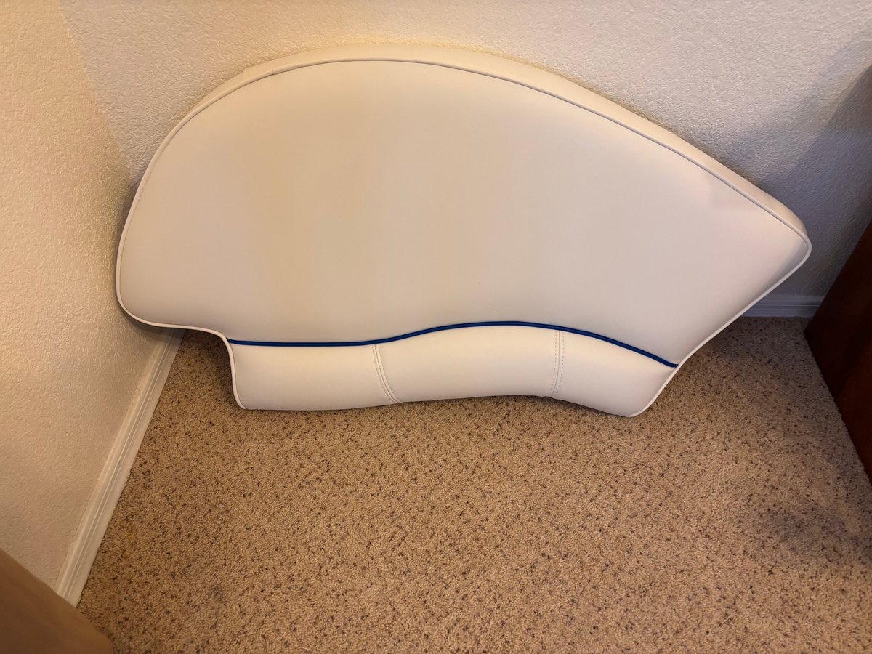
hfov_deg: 67.3
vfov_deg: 53.1
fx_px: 655
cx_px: 436
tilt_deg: -48.7
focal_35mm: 26
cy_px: 327
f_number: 1.6
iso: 200
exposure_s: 1/60
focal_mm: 5.96
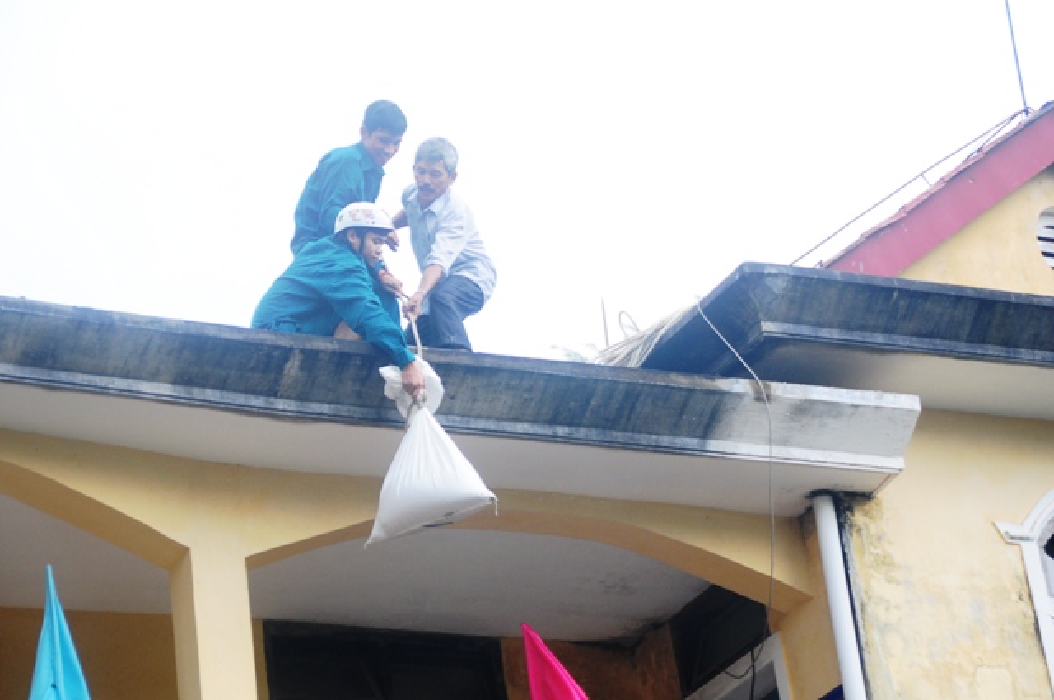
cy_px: 350
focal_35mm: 128
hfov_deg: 16.1
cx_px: 527
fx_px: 3728
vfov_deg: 10.7
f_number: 5.6
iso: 400
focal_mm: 85
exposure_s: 1/160
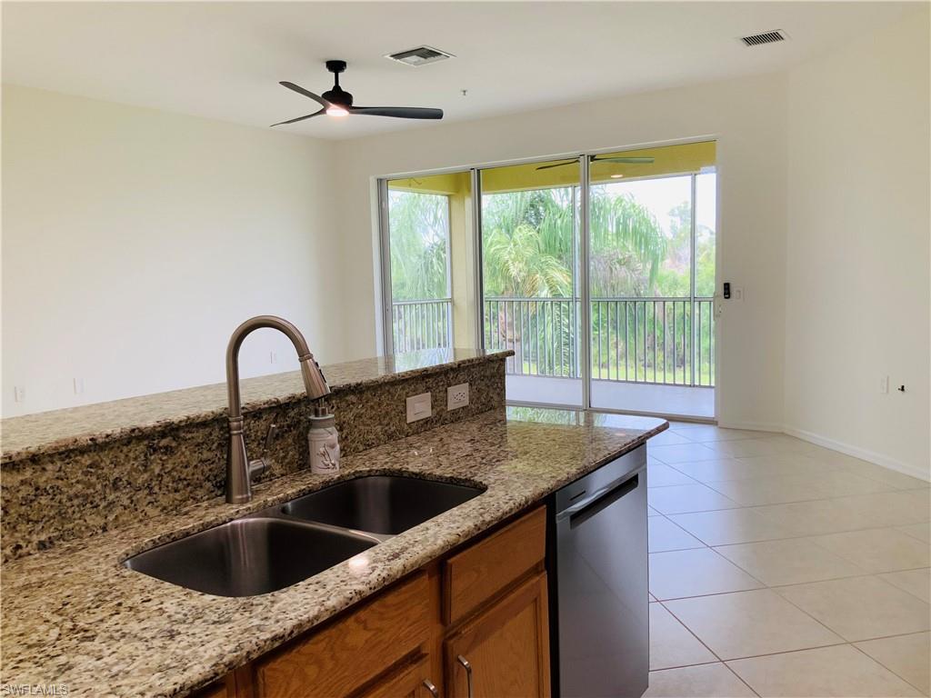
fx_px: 780
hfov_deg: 61.7
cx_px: 466
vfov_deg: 48.2
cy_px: 349
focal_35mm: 29
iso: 40
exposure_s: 1/120
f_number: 1.8
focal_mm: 3
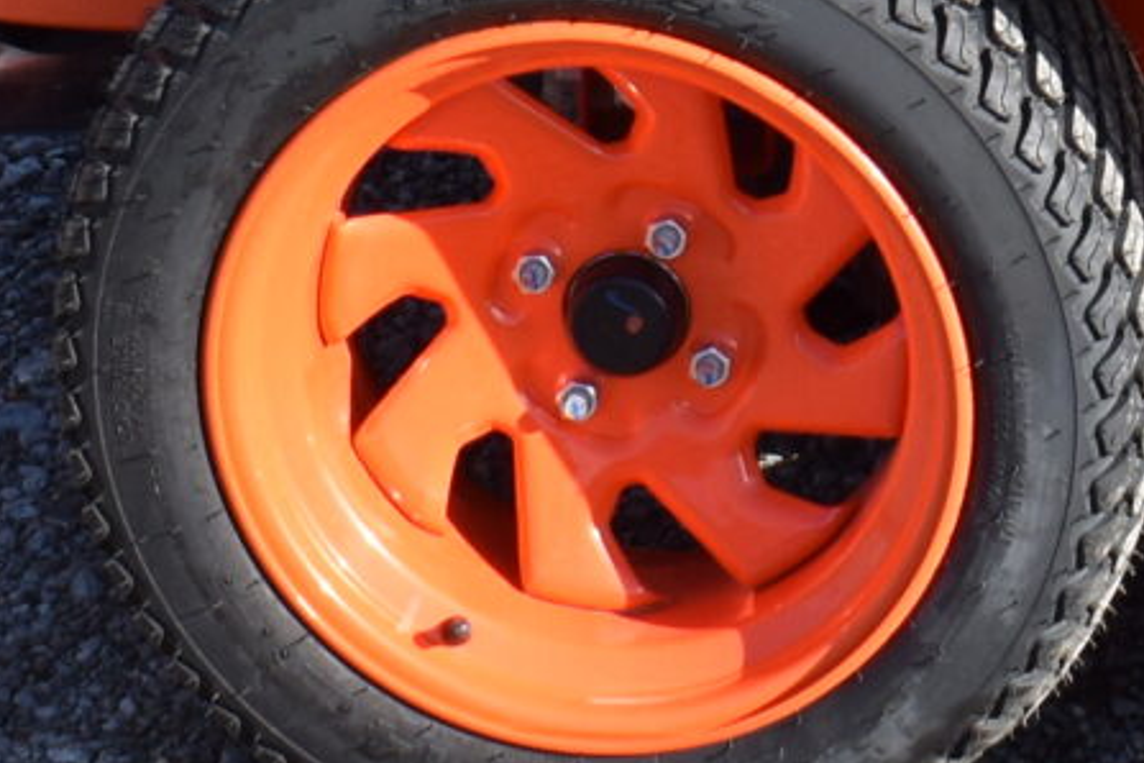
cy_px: -897
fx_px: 6546
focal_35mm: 206
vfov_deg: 6.4
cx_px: 1331
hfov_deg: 9.9
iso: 160
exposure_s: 1/250
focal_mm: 24
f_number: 8
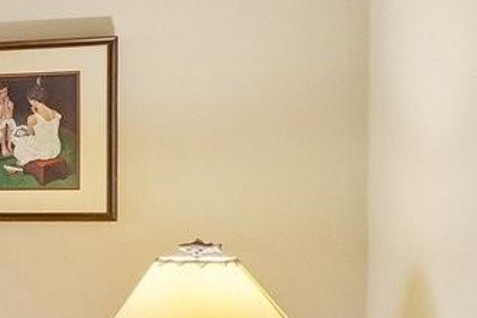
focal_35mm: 93
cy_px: 278
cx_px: -772
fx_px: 1232
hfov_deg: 13.3
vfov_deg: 14.6
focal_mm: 10
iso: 250
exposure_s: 1/30
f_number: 8
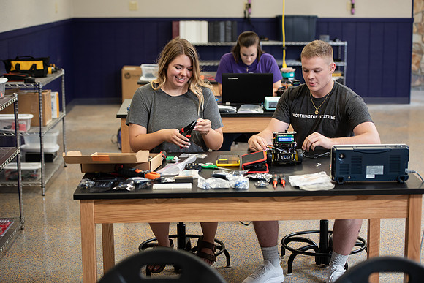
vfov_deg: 19.5
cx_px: 212
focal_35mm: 70
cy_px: 142
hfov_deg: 28.8
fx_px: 825
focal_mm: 70
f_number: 3.5
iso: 800
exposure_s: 1/200
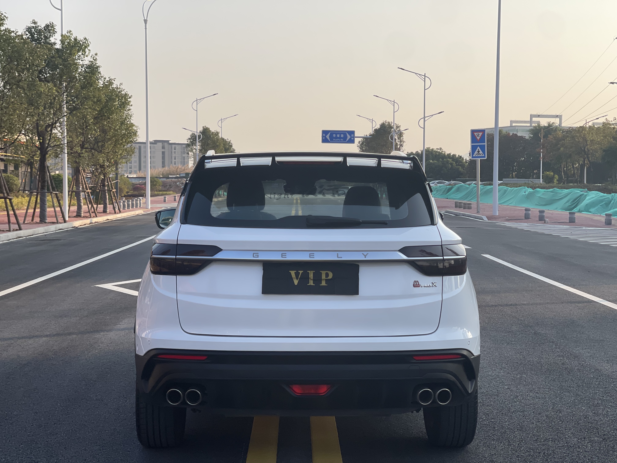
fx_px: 1141
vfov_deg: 22.9
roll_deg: -0.4
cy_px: 232
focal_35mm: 64
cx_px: 308
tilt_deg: -2.8
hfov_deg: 30.3
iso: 32
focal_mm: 7.5
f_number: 2.2
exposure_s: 1/821
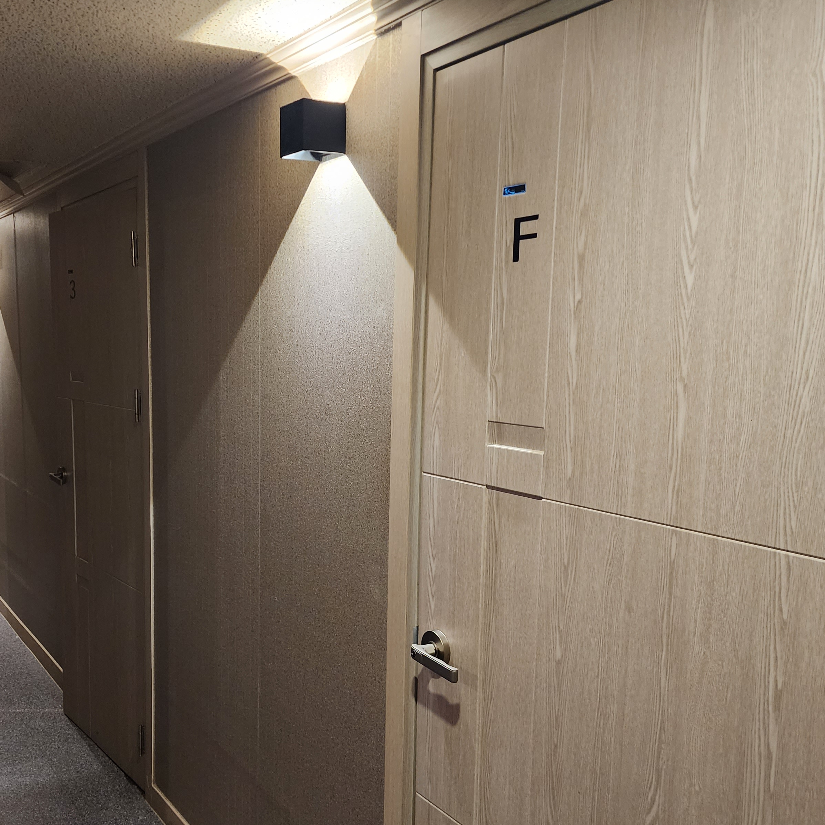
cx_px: 303
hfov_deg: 47.9
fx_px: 917
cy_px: 474
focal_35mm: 34
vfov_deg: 48.3
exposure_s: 1/30
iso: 500
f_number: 1.8
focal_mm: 6.4
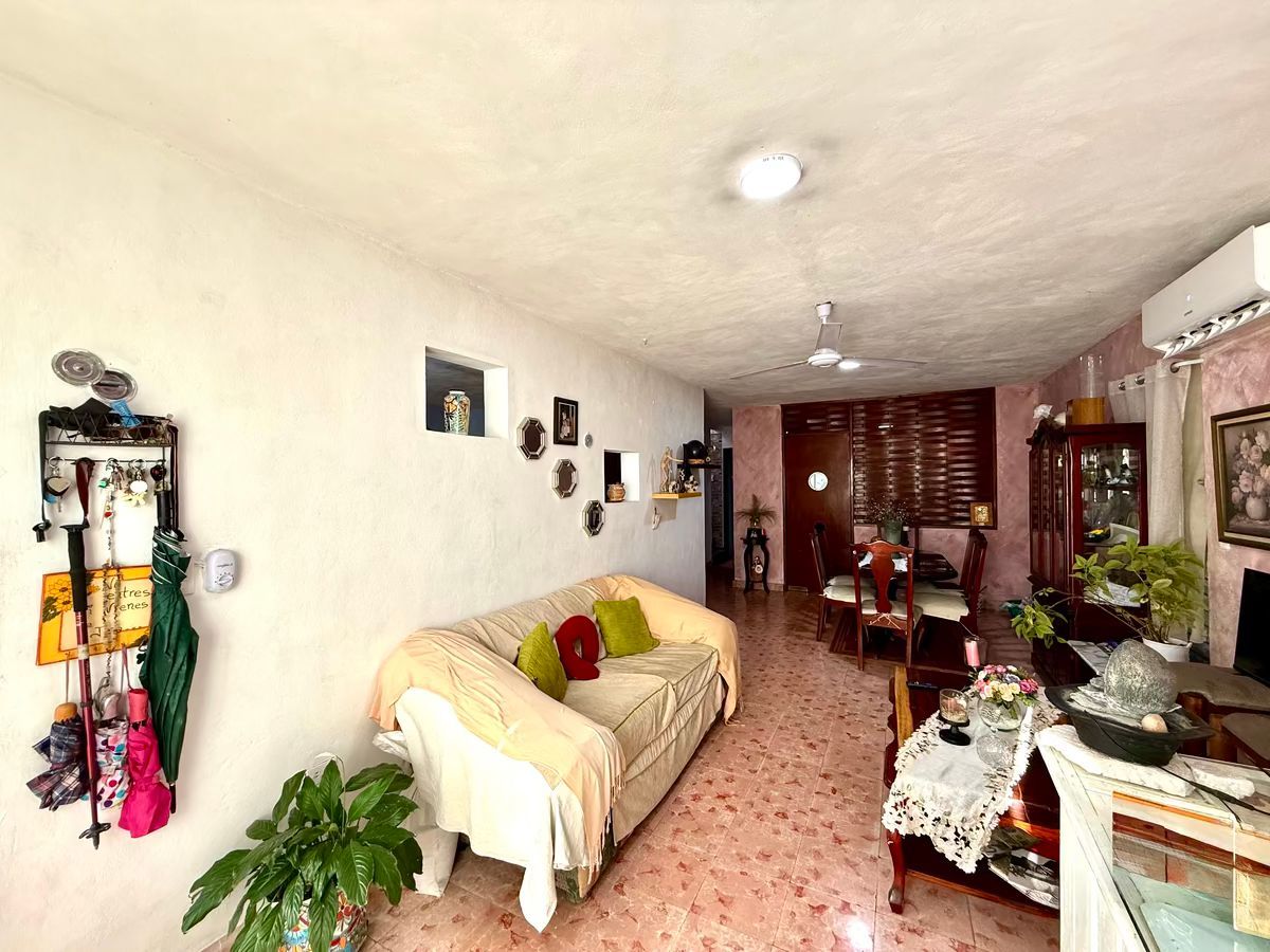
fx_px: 514
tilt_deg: +1.5
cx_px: 635
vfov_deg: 85.7
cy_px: 476
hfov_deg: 102.1
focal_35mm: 14
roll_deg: +0.5
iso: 100
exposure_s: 1/99
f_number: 2.2
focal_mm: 2.22
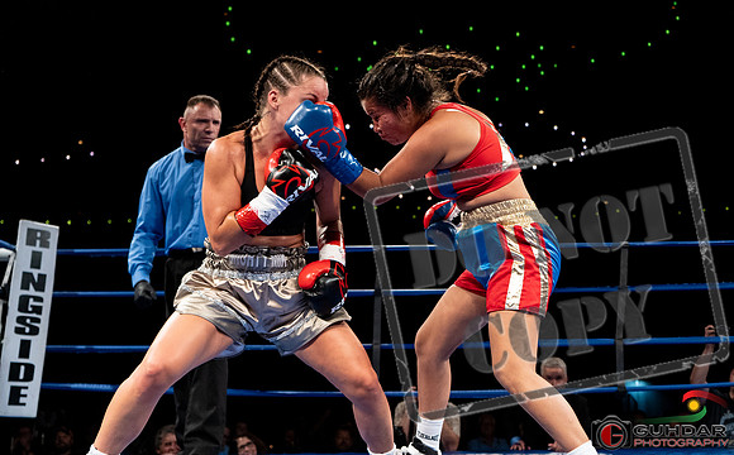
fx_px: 920
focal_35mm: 46
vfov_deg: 27.7
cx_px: 425
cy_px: 172
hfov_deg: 43.4
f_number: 4
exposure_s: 1/1000
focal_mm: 39
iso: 4000
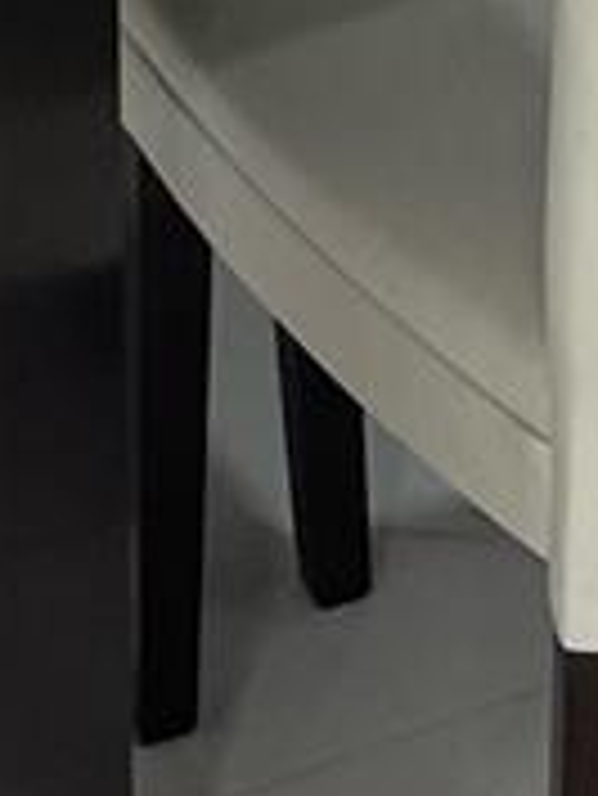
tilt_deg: -11.1
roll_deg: +1.7
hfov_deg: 8.4
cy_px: -1345
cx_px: 243
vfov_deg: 9.5
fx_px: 4049
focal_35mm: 176
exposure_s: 1/120
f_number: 1.6
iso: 125
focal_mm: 4.2
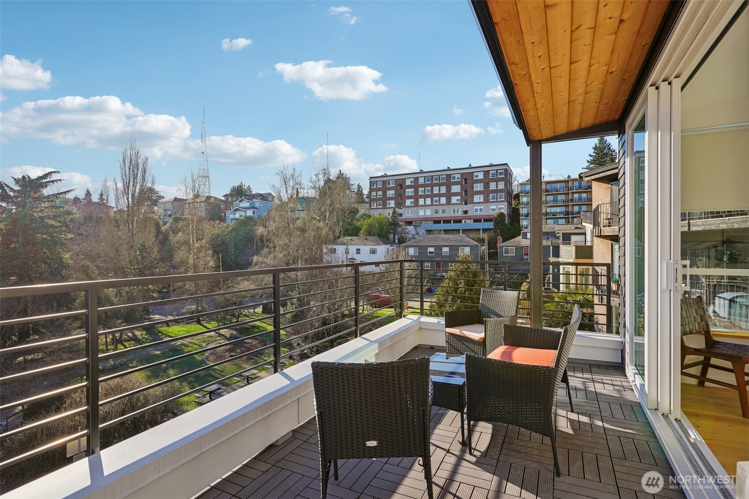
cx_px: 374
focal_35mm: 17
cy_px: 250
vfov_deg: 70.4
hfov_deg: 93.3
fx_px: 354
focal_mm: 17
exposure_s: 1/200
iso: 100
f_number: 8
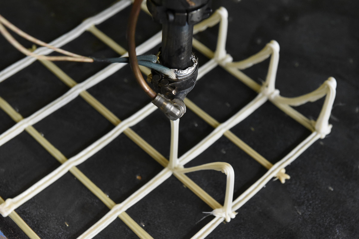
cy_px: 120
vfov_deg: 19.5
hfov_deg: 28.8
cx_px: 180
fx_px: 698
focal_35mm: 70
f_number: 6.3
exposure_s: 1/500
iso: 10000
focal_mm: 70
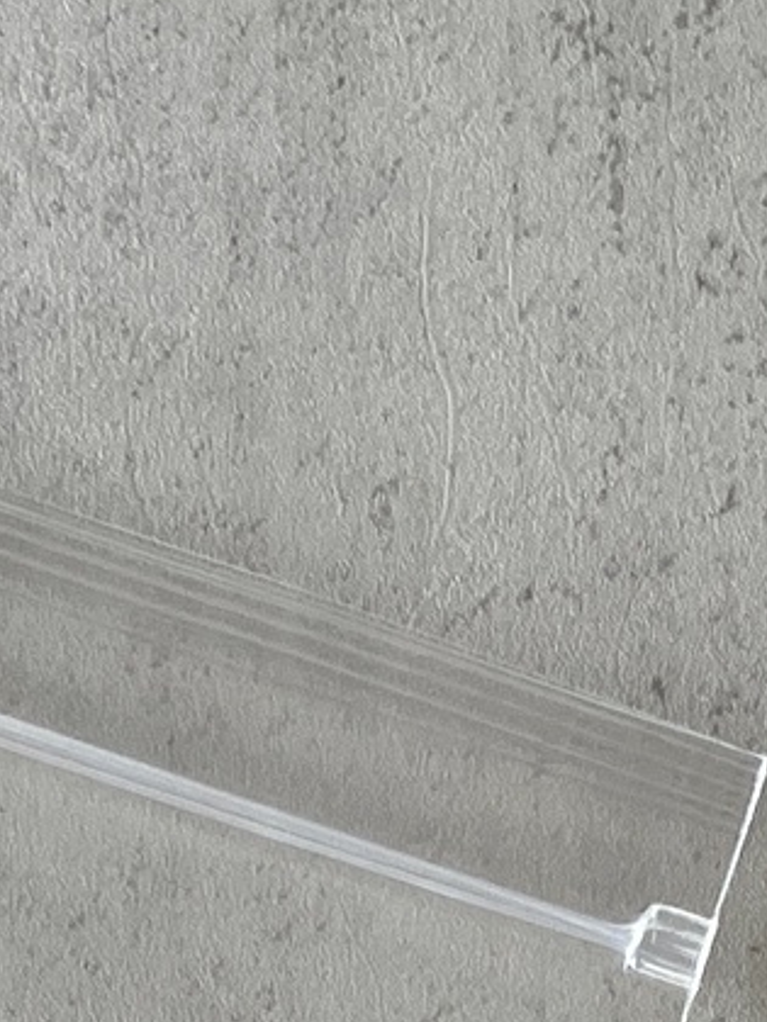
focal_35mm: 160
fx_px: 4727
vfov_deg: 10.4
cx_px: 380
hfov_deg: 9.3
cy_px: 2553
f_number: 1.8
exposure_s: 1/121
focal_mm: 3.99
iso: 64
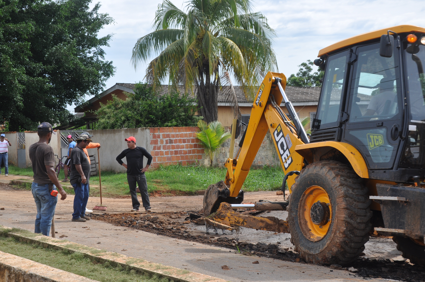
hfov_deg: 33.4
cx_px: 212
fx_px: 707
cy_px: 141
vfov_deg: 22.6
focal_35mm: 60
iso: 250
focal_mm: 40
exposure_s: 1/400
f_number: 10
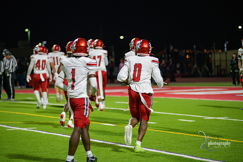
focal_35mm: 145
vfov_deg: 9.5
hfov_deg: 14.2
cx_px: 122
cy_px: 81
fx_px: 979
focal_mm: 145
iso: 1250
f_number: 2.8
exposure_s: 1/320
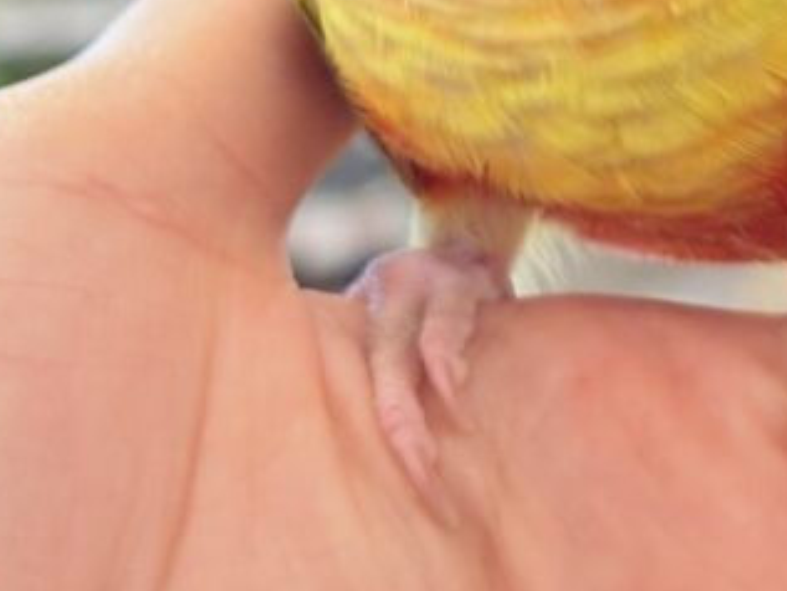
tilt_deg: +0.2
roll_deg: +2.0
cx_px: 1219
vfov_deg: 7.4
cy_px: -353
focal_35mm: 197
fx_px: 4481
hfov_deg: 9.7
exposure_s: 1/50
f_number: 1.6
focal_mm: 5.96
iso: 40
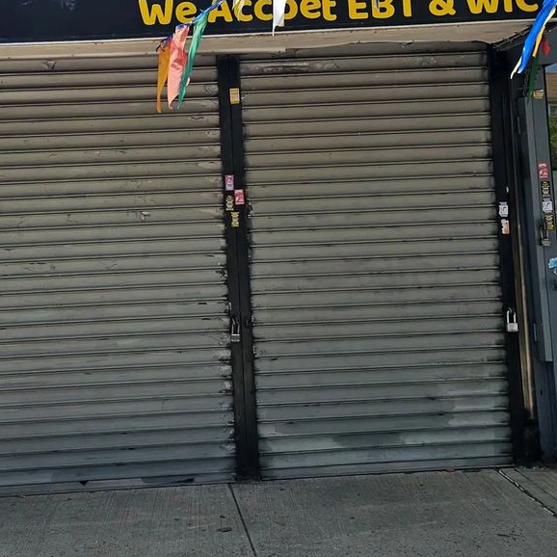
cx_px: 141
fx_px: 874
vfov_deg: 34.7
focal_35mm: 48
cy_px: 153
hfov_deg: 34.6
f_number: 1.7
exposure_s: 1/428
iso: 10
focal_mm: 6.3
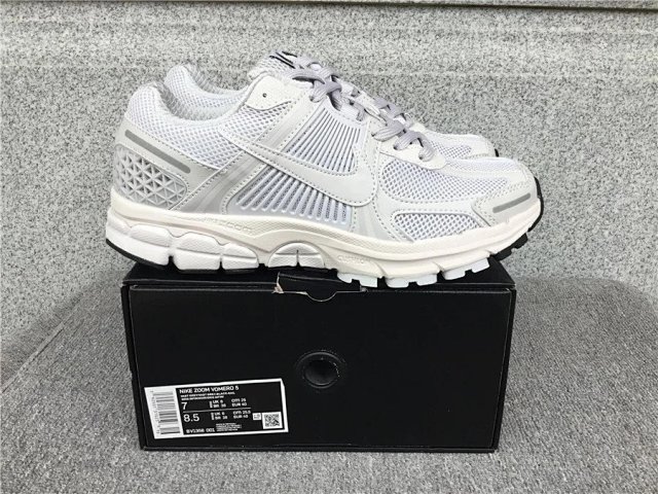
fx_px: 589
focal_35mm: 31
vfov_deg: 45.4
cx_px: 329
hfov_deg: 58.4
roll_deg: -0.9
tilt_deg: -18.4
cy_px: 247
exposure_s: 1/100
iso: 25
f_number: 2.4
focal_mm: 3.3
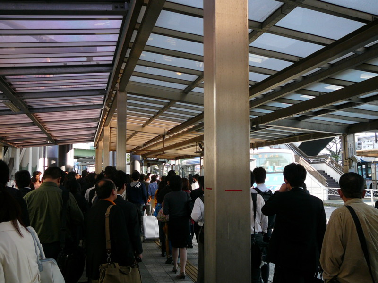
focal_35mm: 35
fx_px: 382
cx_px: 189
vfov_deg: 40.7
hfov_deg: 52.6
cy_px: 142
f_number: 2.8
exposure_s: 1/125
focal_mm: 5.2
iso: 80
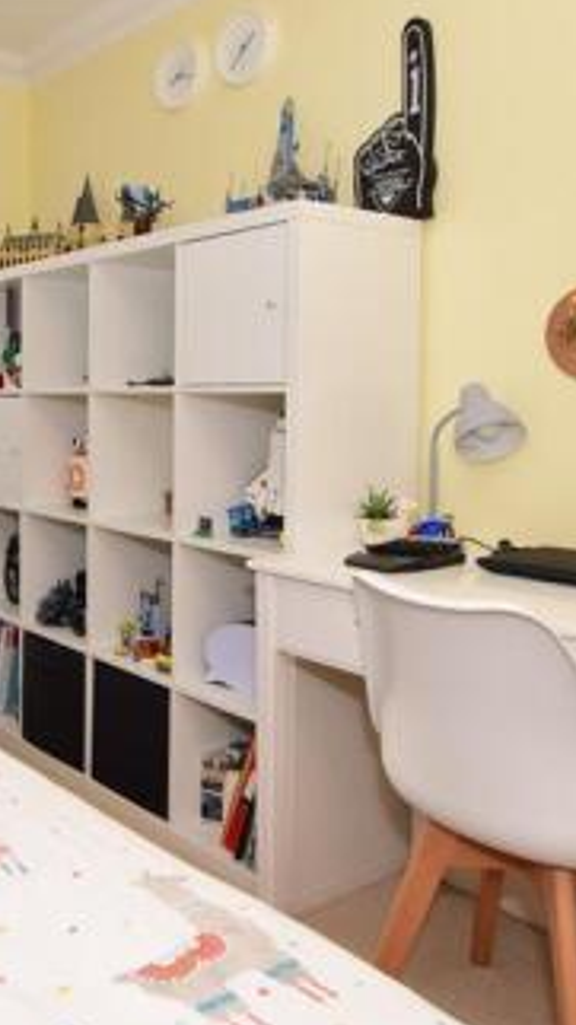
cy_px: 409
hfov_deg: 34.4
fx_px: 869
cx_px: 48
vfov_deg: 60.5
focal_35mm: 32
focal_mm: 10
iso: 400
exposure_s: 1/125
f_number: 7.1
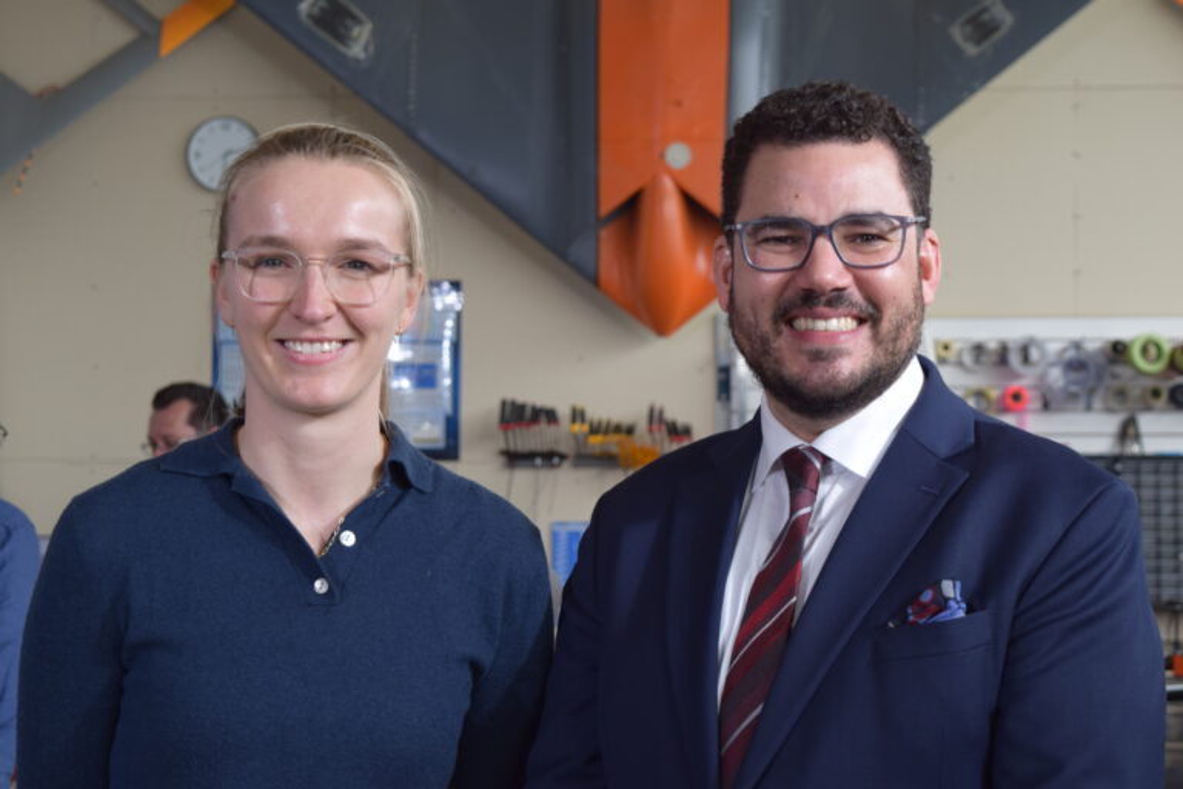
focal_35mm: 72
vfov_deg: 18.9
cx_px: 592
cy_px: 394
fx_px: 2366
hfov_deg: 28.1
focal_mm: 48
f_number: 5.6
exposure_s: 1/125
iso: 400
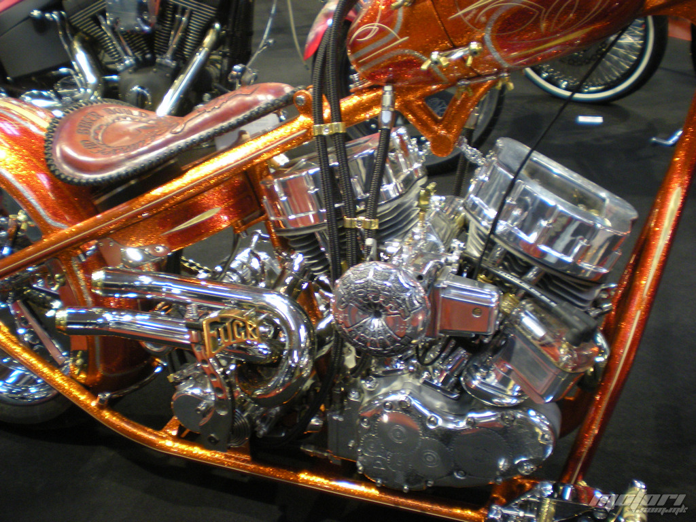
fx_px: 764
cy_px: 261
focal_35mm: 38
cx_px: 348
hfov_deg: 49.0
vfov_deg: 37.7
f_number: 3.1
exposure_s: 1/11.3
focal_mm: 6.3
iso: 200
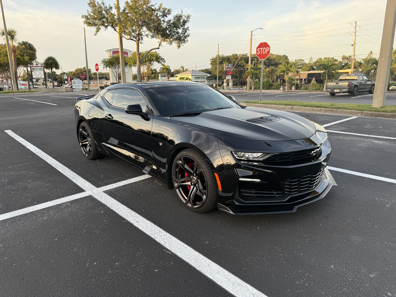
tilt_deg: -13.0
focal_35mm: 24
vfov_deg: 56.8
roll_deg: +1.2
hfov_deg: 71.6
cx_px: 198
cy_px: 148
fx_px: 275
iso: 100
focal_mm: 6.76
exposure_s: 1/428
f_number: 1.78
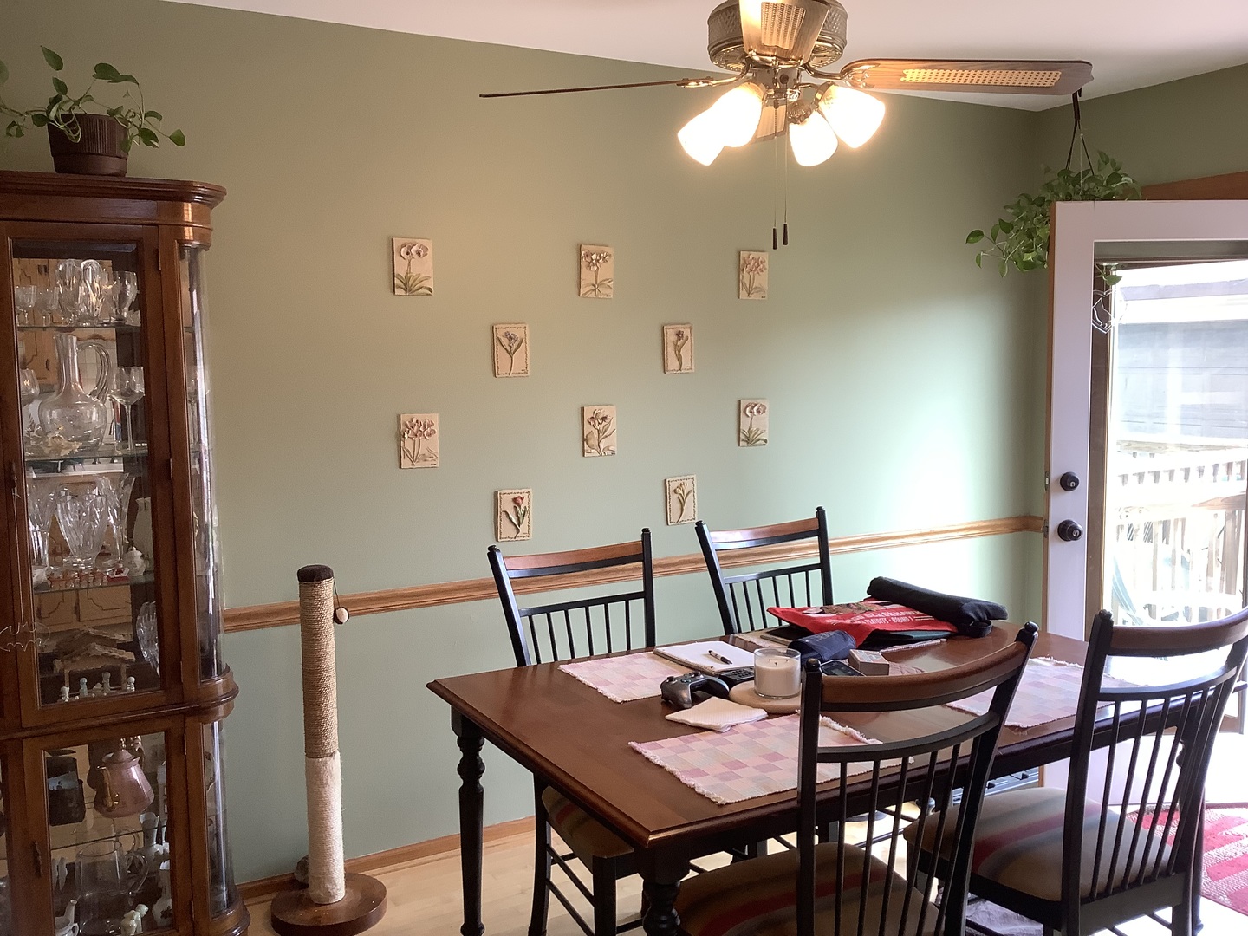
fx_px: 1118
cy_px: 468
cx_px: 624
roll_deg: +1.1
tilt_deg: -5.8
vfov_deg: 45.4
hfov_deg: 58.4
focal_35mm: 31
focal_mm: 3.3
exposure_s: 1/60
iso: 64
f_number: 2.4
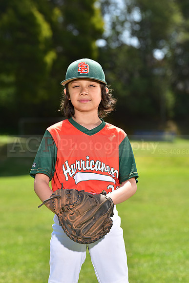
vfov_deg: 14.2
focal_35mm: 145
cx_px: 94
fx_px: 1141
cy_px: 142
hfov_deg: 9.5
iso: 80
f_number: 5.6
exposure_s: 1/200
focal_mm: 145
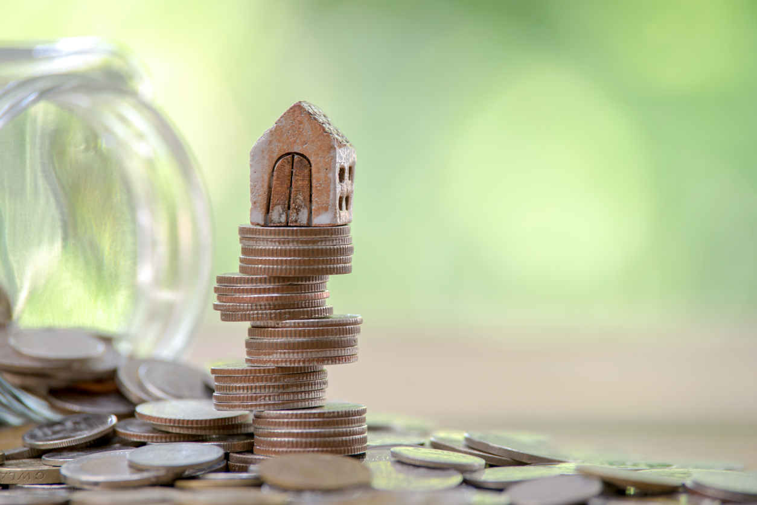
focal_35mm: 190
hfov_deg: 10.8
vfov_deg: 7.2
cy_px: 252
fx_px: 3996
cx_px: 378
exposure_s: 1/80
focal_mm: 190
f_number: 5.6
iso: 160
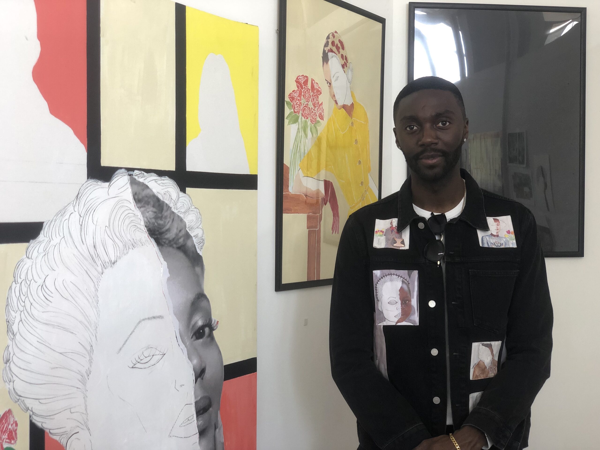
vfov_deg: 28.0
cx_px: 300
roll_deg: +0.9
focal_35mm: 52
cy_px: 225
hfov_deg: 36.8
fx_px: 901
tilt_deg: -0.7
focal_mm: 6
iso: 100
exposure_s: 1/33
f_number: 2.4
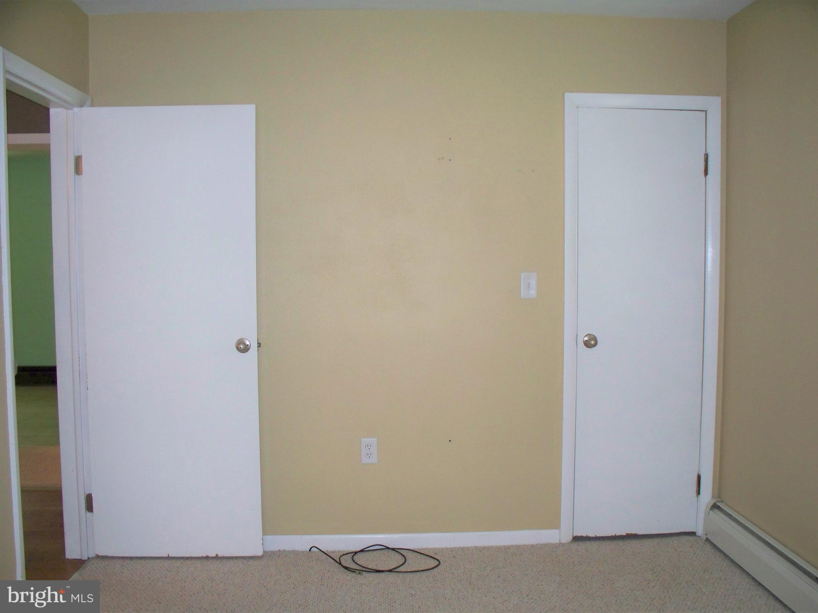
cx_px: 409
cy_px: 306
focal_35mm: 36
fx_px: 851
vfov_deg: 39.7
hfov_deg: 51.4
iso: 200
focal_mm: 7.54
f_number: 2.8
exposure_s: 1/30
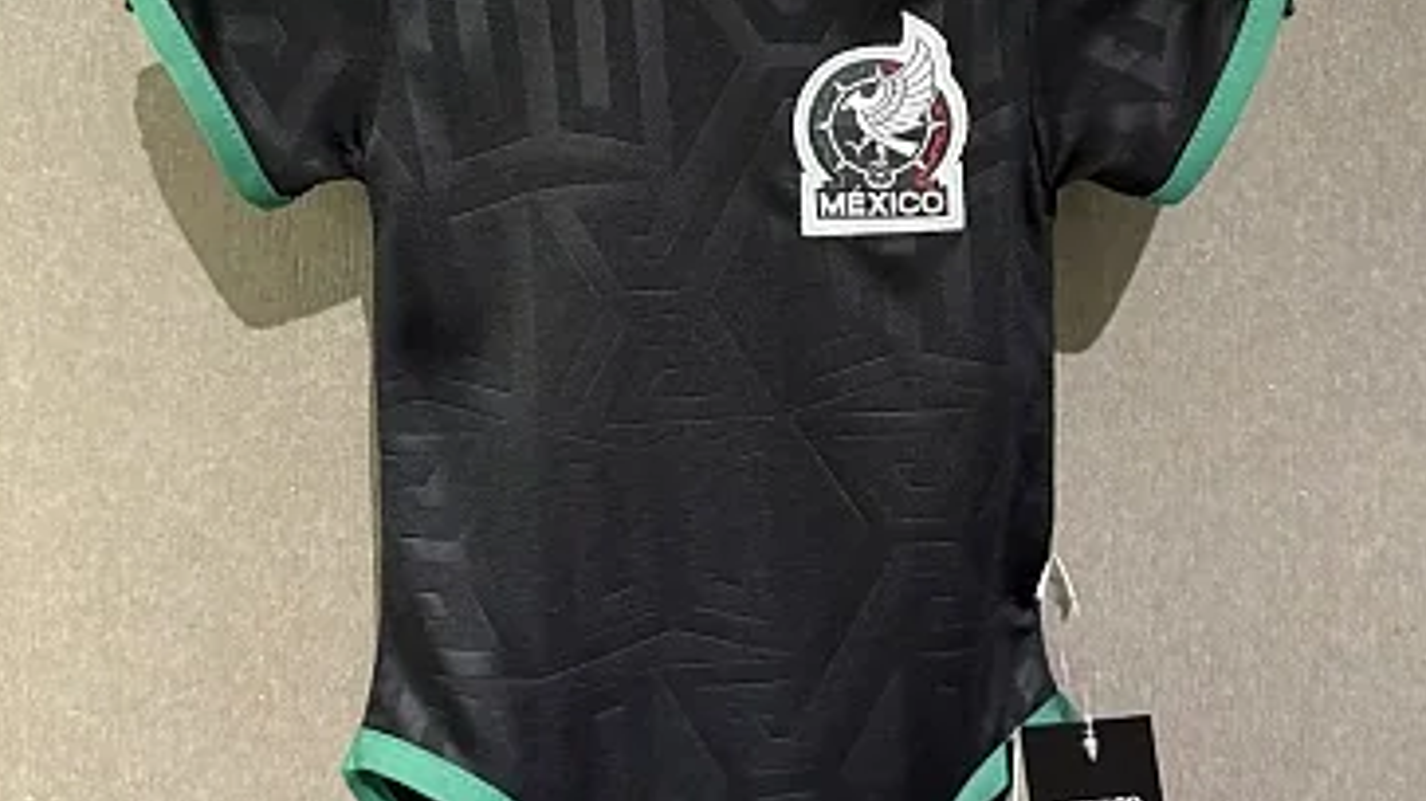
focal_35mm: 36
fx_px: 1361
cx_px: 693
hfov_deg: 55.3
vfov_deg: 32.8
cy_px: 342
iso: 1000
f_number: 1.78
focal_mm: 6.76
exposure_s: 1/40
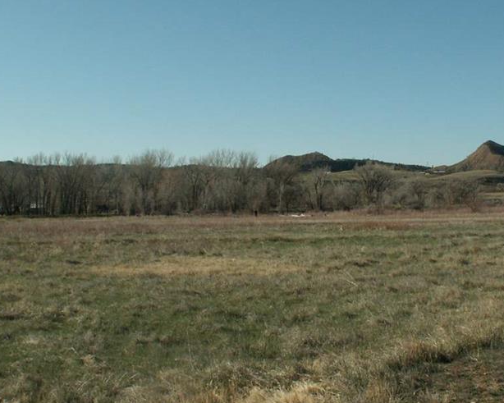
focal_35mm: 57
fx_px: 850
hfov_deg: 32.8
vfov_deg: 26.7
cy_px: 208
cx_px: 319
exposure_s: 1/250
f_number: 8
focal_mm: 5.86
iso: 50
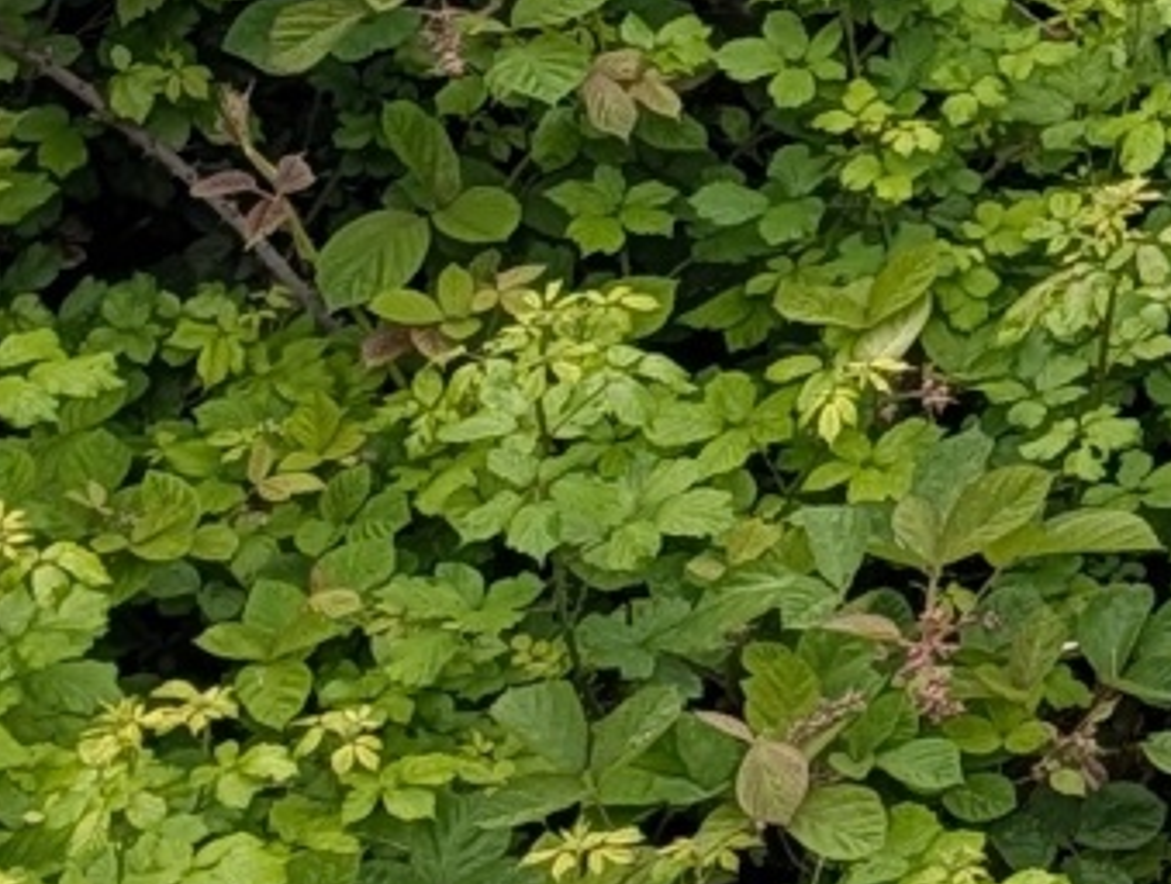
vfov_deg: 7.4
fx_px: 6138
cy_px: -1647
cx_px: 4142
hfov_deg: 8.2
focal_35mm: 181
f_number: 1.68
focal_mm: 6.9
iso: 23
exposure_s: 1/216
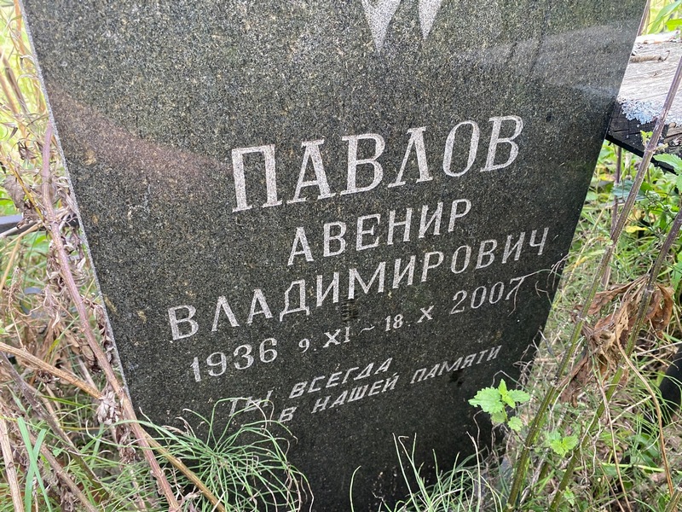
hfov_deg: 67.3
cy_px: 256
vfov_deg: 53.1
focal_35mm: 26
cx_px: 341
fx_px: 512
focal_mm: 4.25
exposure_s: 1/121
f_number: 1.8
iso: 100
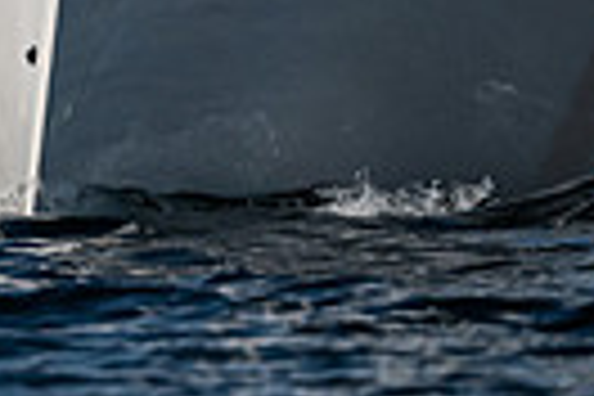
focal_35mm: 2103
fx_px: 34697
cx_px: -6
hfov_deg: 1.0
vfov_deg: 0.7
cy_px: -718
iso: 400
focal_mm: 350
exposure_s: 1/8000
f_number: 5.3
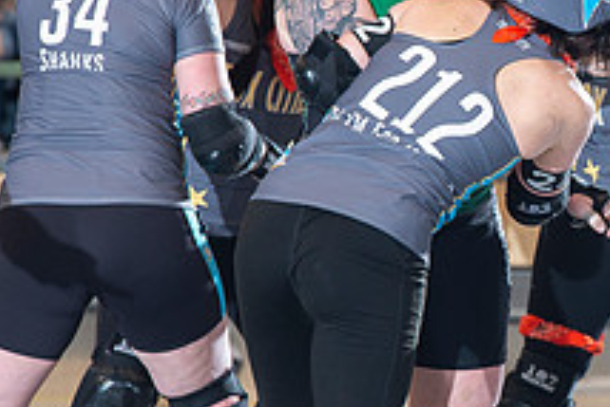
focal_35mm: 541
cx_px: 687
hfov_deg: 3.8
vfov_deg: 2.5
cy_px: 269
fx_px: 9173
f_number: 6.3
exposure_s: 1/160
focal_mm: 200
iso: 640
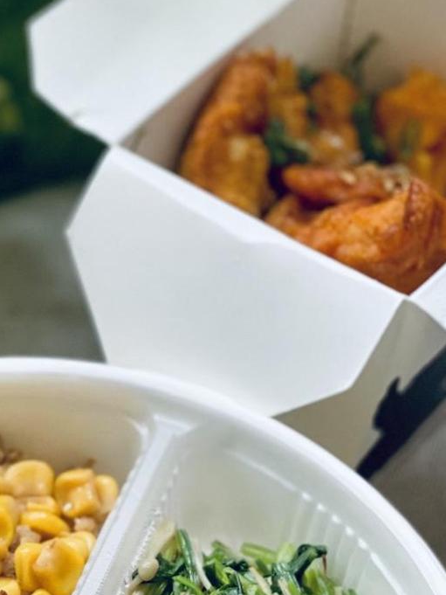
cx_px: -123
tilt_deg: -50.6
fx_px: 2645
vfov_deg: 12.7
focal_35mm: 154
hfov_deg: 9.5
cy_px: 556
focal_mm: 6
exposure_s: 1/120
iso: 160
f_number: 2
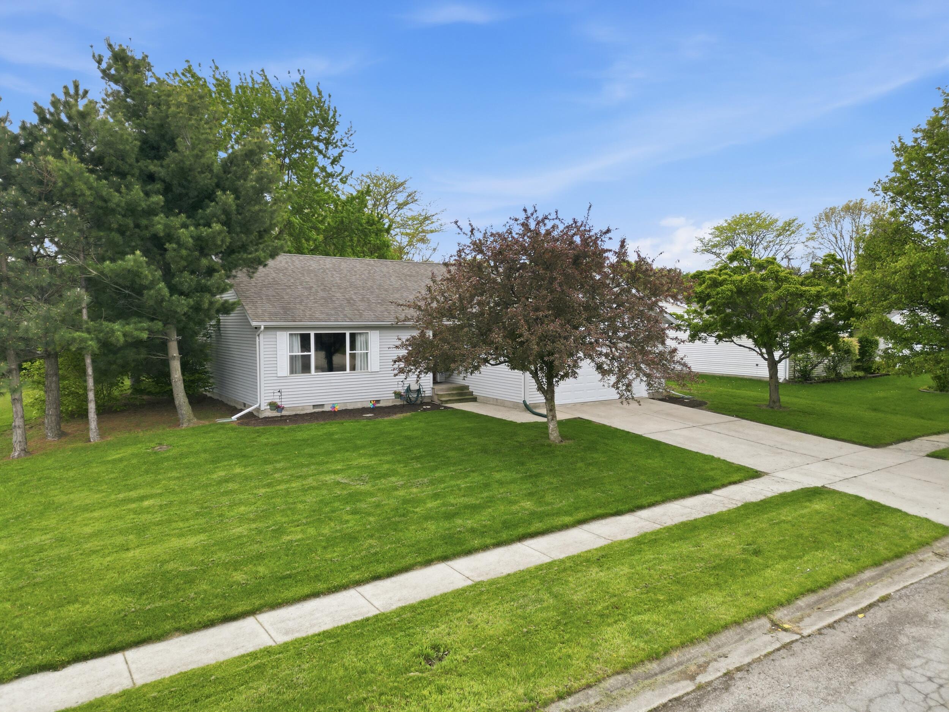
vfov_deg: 56.8
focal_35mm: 24
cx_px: 474
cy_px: 356
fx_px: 658
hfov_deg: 71.6
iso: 100
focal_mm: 6.7
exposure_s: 1/2000
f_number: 1.7
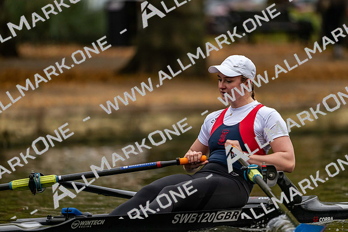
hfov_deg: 5.2
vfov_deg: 3.4
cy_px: 116
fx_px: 3867
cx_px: 174
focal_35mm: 400
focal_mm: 400
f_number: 4.5
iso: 1600
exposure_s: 1/2500
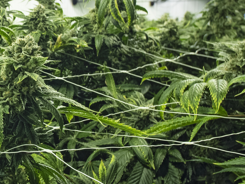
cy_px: 66
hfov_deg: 31.0
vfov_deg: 28.4
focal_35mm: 51
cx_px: -57
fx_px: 361
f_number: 3.5
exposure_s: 1/800
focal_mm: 10
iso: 200
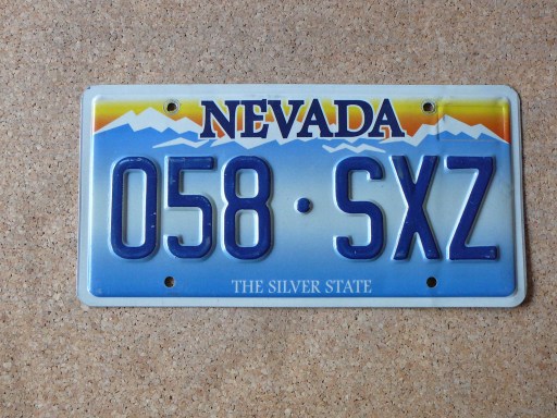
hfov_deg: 40.4
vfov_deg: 30.9
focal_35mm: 47
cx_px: 278
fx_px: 756
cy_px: 209
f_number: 3.3
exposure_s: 1/15
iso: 200
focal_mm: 7
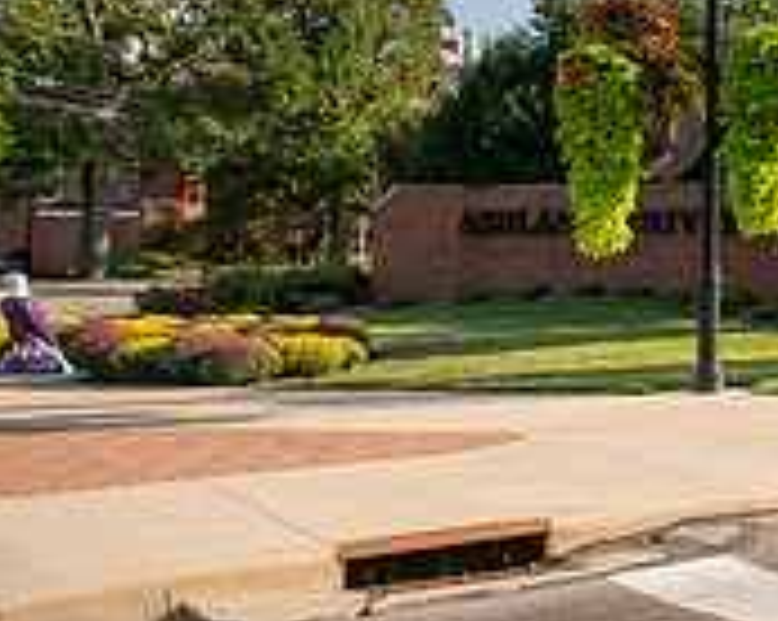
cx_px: 1264
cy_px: 164
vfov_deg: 23.9
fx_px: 1449
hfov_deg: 22.6
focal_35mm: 63
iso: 400
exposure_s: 1/320
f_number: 5.6
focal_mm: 20
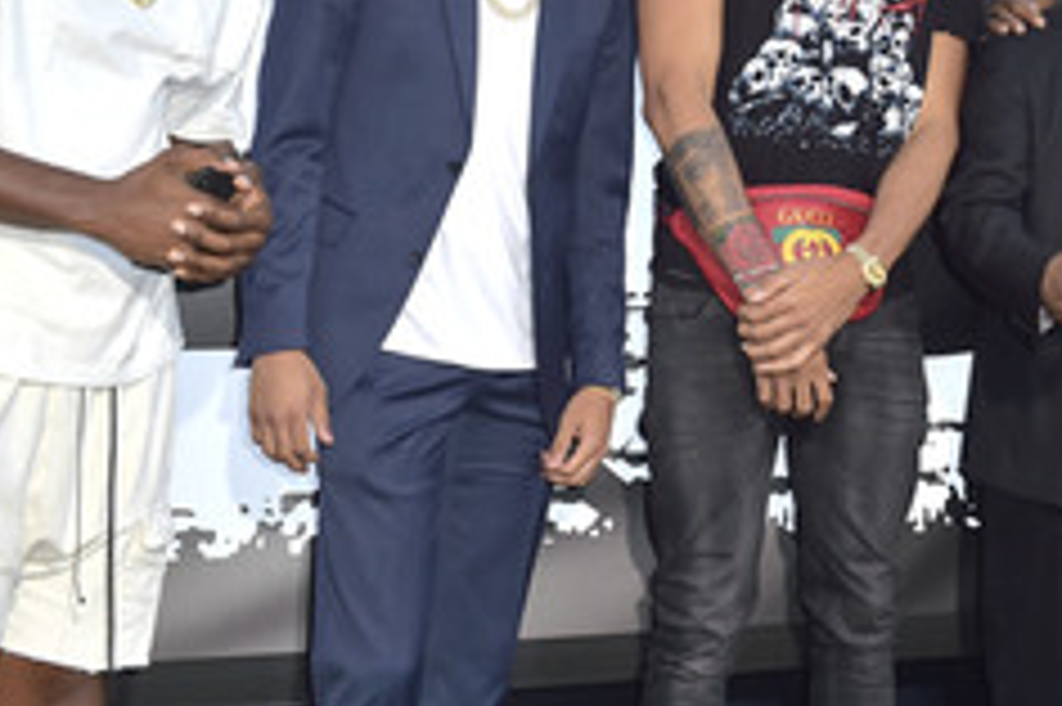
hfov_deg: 32.2
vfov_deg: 21.9
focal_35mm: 61
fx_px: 1798
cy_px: 135
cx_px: 810
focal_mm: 32
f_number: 6.3
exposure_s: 1/200
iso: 250
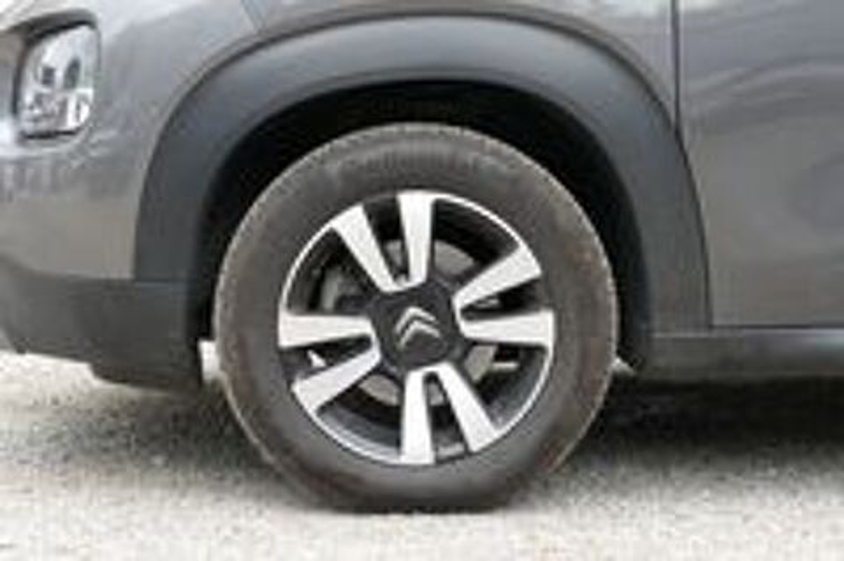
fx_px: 1733
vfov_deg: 18.4
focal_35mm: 74
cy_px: 280
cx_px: 422
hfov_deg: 27.4
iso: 125
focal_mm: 26.91
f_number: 3.7
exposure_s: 1/125
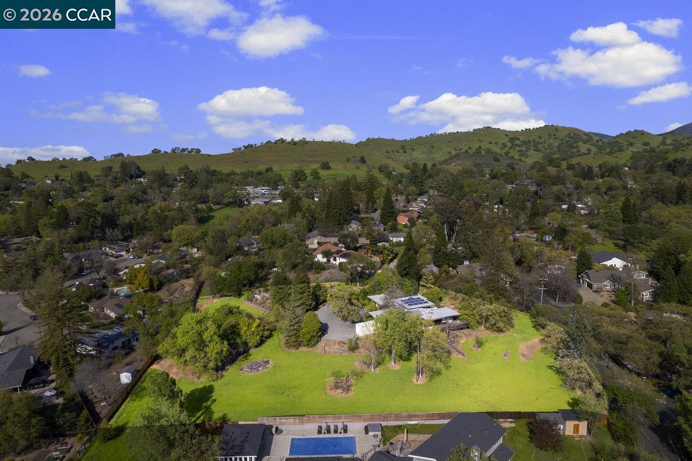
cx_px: 346
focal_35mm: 22
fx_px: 423
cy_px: 230
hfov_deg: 78.6
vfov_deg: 57.2
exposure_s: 1/2000
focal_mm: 8.38
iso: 100
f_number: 2.8
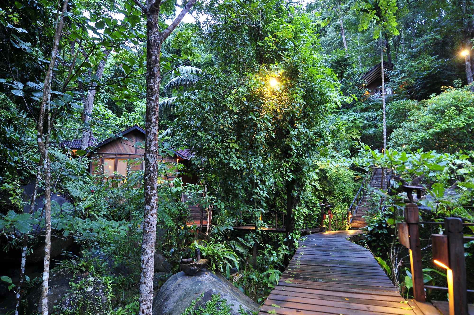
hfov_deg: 81.3
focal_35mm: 21
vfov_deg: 59.4
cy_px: 158
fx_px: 276
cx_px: 237
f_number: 2.8
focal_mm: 14
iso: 200
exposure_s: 1/1.3
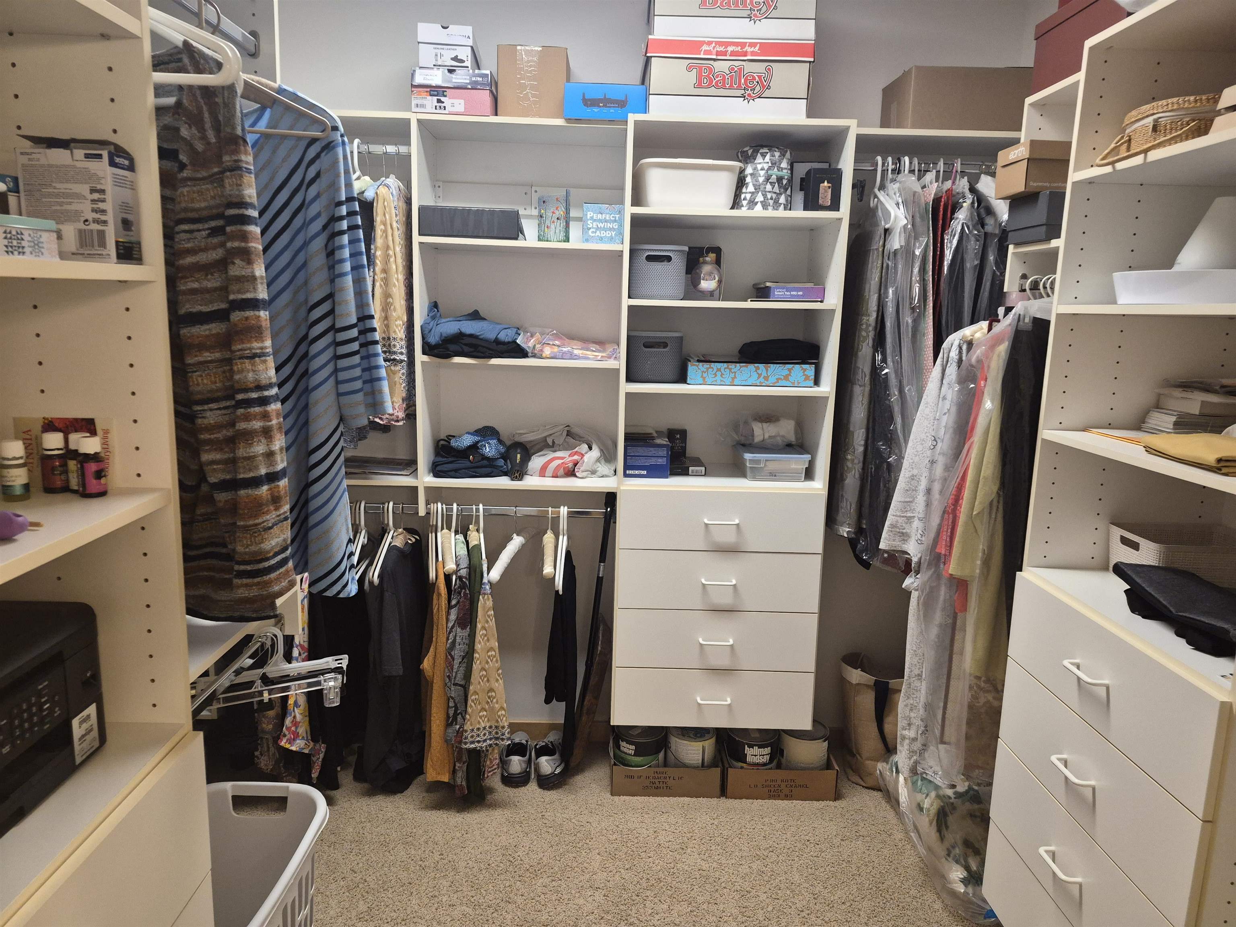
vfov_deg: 58.9
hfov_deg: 73.9
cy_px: 464
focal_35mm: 23
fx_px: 821
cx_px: 618
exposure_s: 1/120
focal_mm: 5.4
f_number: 1.8
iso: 640
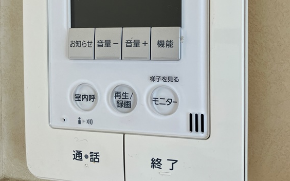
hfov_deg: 49.3
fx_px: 316
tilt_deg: -0.2
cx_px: 145
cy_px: 45
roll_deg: -0.5
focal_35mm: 40
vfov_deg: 31.4
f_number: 1.8
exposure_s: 1/100
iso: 64
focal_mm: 3.99
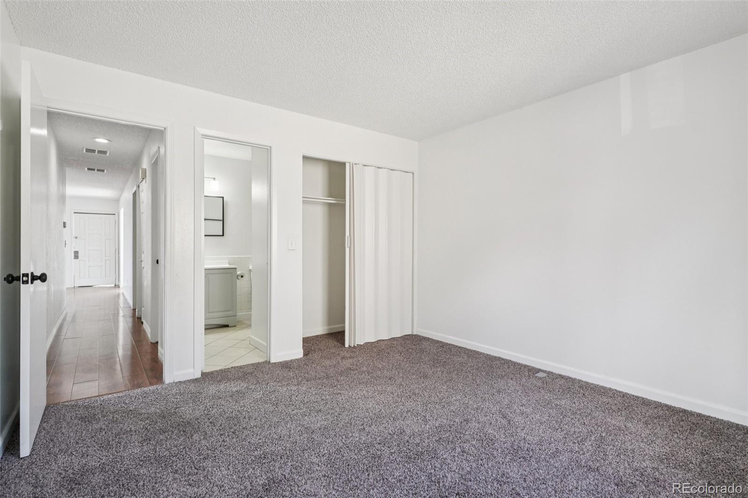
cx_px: 374
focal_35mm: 16
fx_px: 343
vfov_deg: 72.0
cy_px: 249
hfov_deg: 95.0
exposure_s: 1/30
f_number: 8
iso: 320
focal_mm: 11
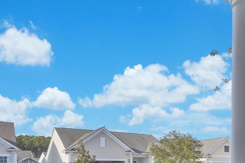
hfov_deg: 40.9
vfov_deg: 28.7
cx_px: 233
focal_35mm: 43
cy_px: 173
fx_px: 293
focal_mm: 16
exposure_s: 1/500
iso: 320
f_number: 9
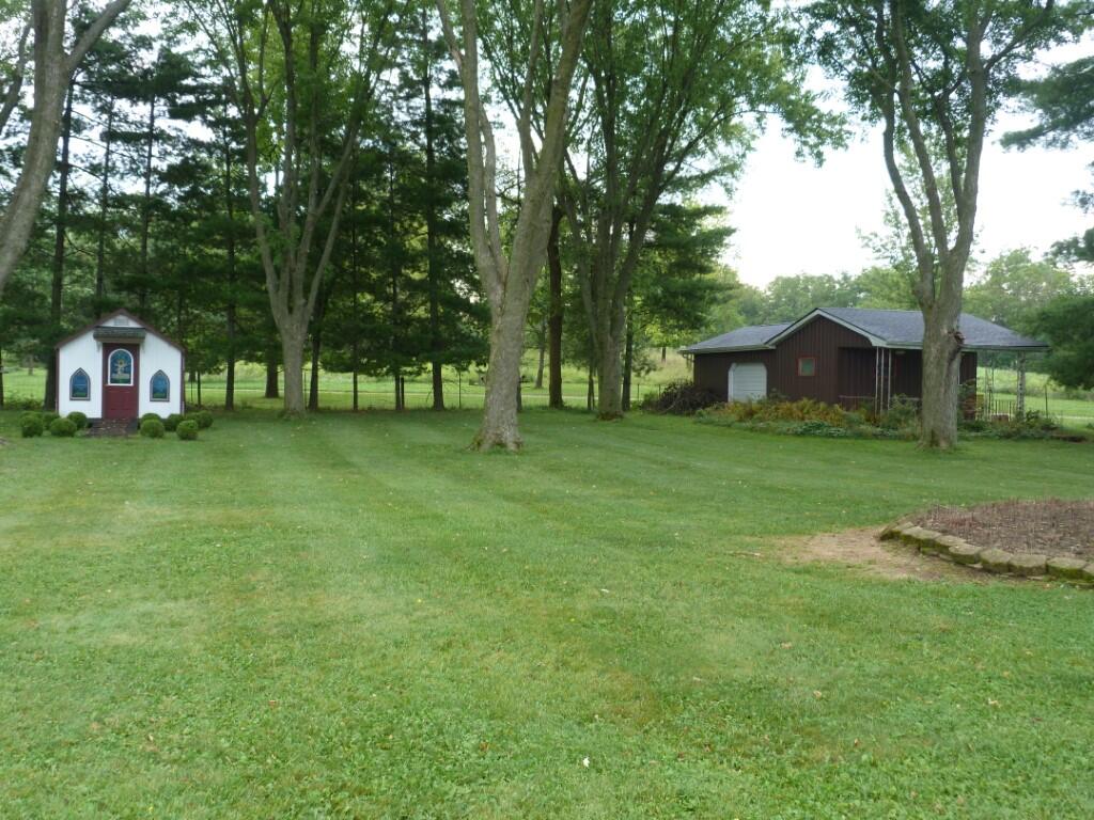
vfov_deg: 42.9
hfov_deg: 55.4
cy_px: 410
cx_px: 547
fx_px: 1043
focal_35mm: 33
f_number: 3
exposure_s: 1/60
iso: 100
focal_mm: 5.9
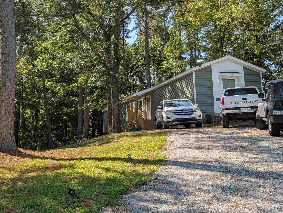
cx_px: 69
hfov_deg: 41.5
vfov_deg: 32.9
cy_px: 93
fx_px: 360
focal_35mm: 44
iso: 20
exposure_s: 1/646
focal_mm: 6.9
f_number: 1.68
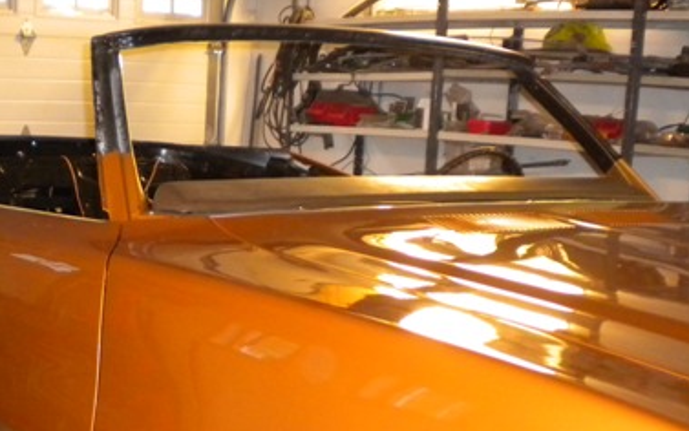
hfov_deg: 31.9
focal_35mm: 63
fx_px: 1184
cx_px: 174
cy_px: 402
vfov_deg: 20.2
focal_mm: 6.3
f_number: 3.1
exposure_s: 1/30
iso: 400
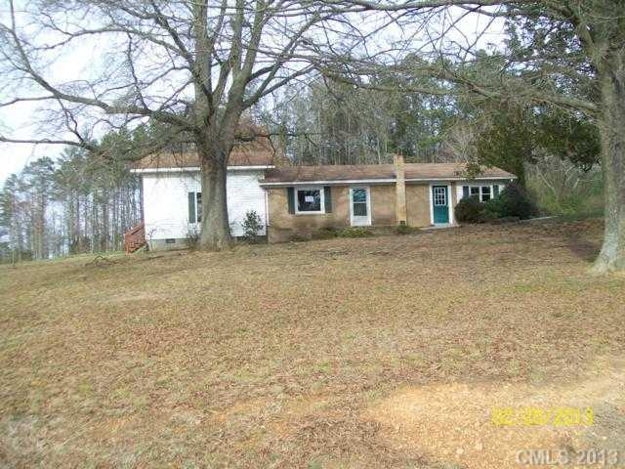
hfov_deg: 51.4
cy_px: 234
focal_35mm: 36
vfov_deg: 39.7
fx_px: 650
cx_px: 312
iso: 64
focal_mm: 6
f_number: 2.7
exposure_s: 1/320
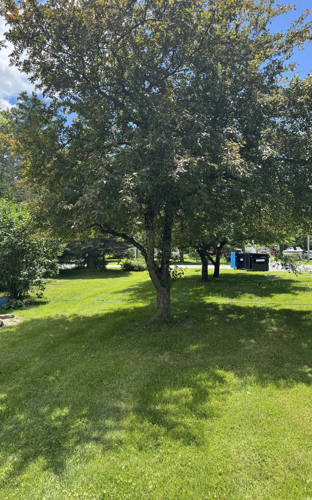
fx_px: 354
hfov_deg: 47.3
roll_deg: +1.8
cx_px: 124
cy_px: 246
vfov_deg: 70.4
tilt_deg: +0.9
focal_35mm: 26
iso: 80
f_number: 1.78
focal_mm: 6.76
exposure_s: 1/1488
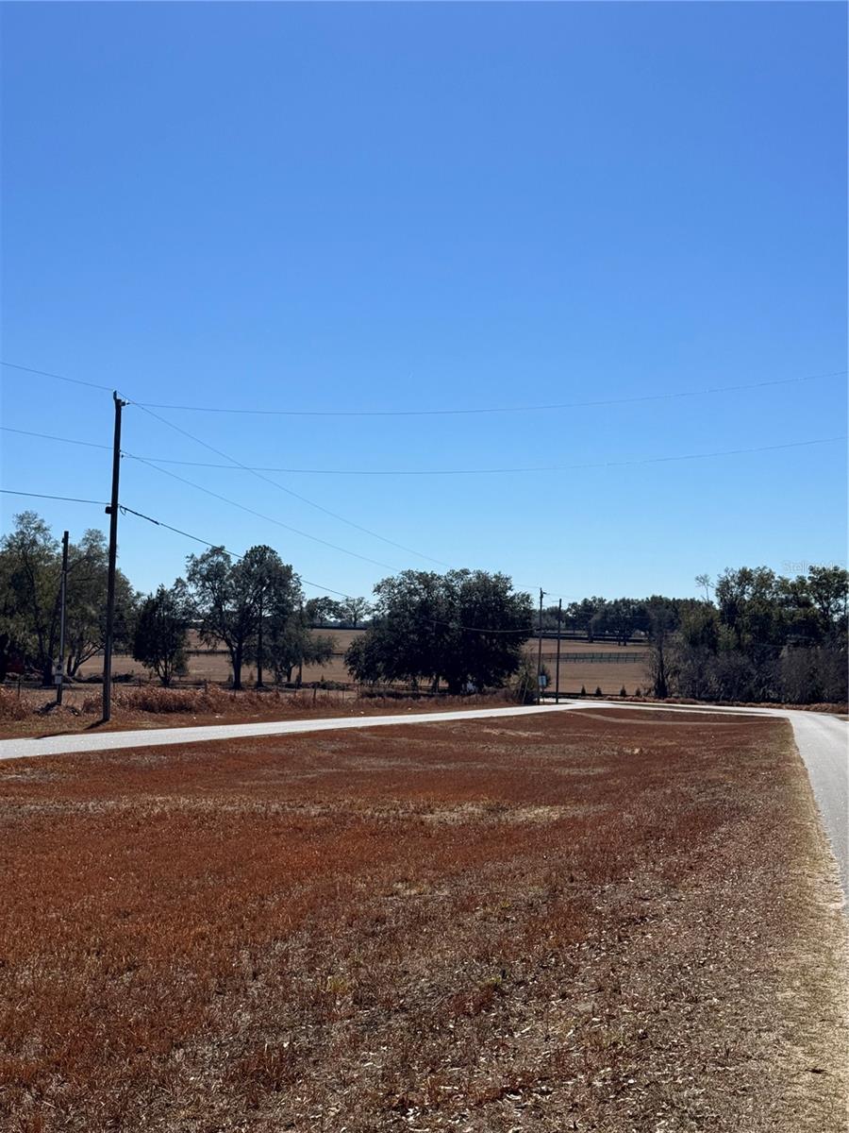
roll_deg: -0.4
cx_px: 424
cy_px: 566
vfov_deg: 39.7
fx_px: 1570
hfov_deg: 30.3
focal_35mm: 48
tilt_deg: +3.7
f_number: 1.78
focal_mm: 6.76
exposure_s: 1/11364
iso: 64
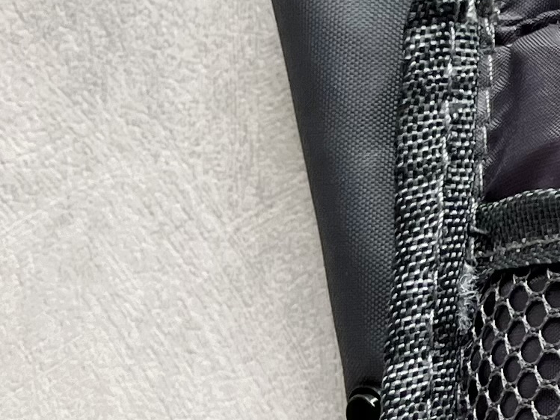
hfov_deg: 11.7
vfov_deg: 10.6
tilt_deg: -81.3
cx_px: 1304
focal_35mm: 140
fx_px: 2265
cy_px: 310
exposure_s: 1/183
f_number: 1.6
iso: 40
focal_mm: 5.1
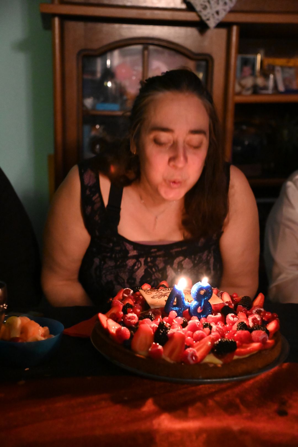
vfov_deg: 39.6
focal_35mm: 50
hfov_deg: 27.0
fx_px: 622
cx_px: 149
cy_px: 224
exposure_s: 1/50
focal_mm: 50
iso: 32000
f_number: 4
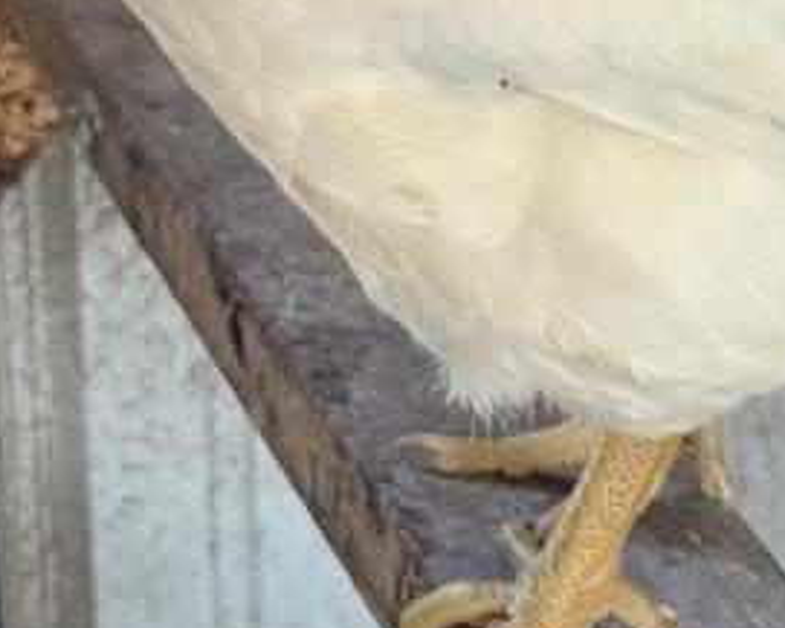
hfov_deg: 10.9
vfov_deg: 8.6
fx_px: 4114
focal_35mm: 177
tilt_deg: -23.2
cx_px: 631
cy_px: -119
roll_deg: -0.4
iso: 400
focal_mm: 6.76
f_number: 1.78
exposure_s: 1/40
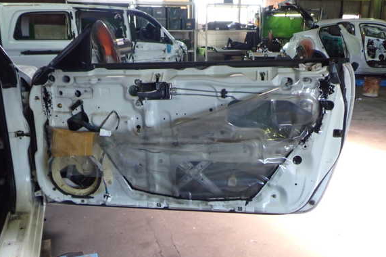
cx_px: 189
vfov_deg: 37.8
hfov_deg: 54.5
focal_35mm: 35
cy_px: 132
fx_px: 375
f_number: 2.4
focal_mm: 5.79
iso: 500
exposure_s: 1/30
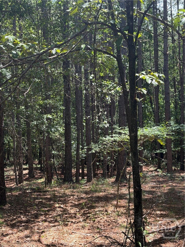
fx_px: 342
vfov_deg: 39.7
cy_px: 124
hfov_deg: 30.3
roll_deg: +1.8
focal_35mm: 48
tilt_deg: -1.6
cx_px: 92
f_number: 1.78
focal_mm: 6.76
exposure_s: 1/379
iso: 64
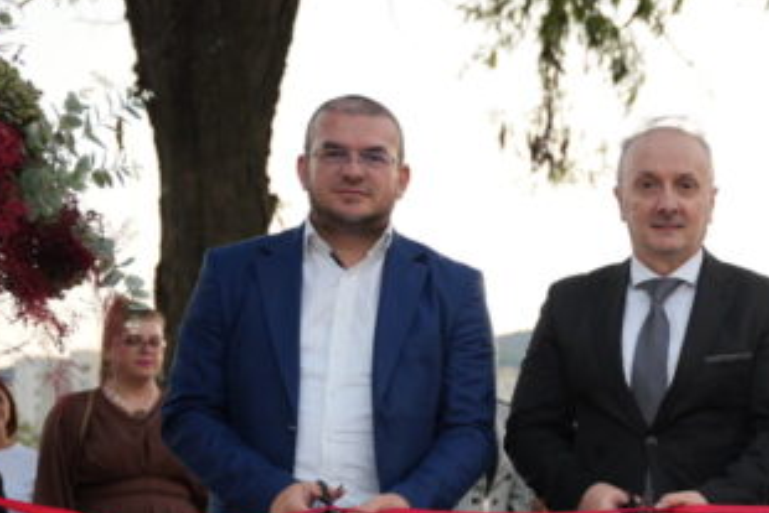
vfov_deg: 13.5
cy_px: 487
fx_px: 2137
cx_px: 876
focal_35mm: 100
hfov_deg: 19.4
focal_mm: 40.4
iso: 640
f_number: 2.8
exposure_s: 1/250
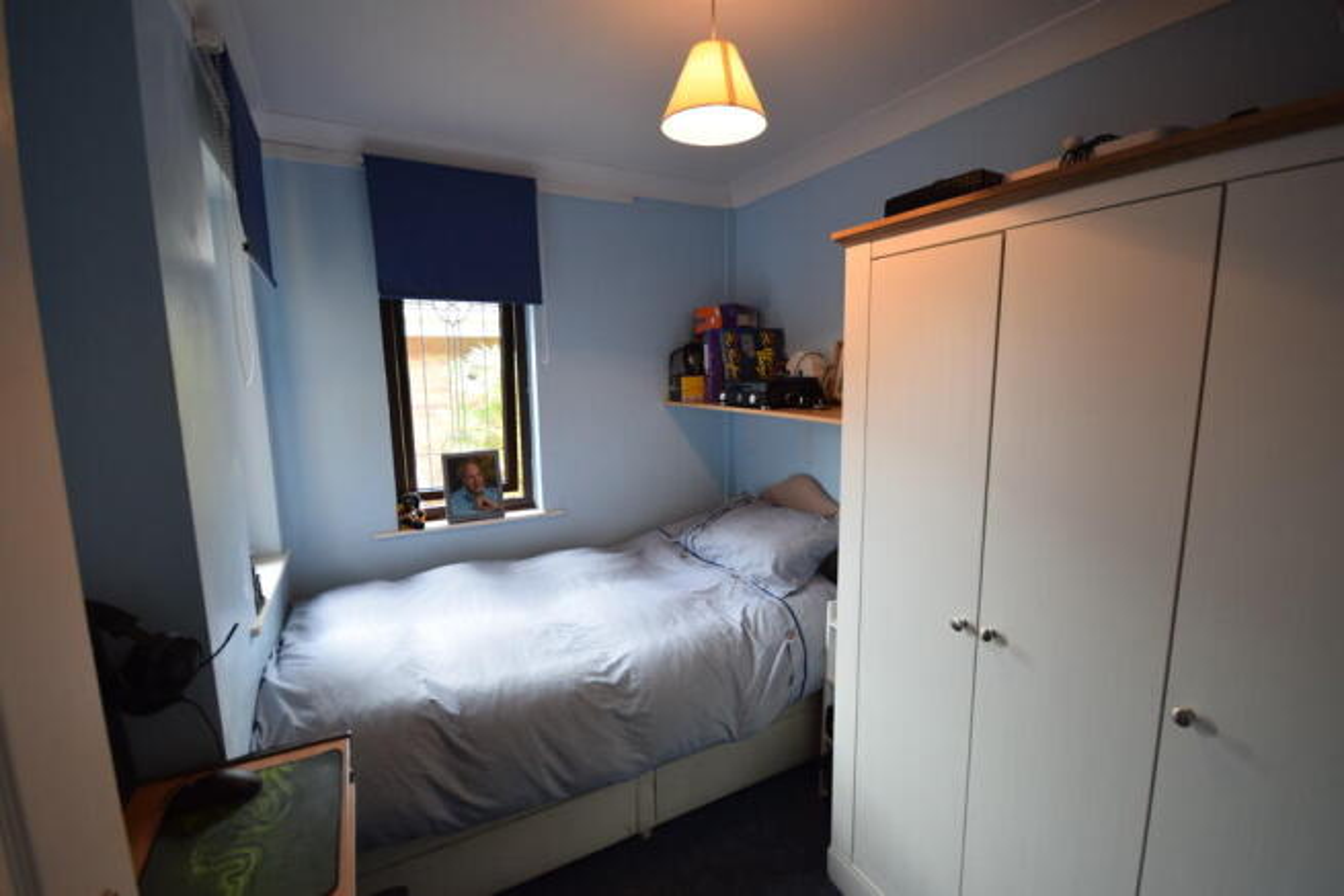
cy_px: 448
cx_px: 672
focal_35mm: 15
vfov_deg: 77.4
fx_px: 560
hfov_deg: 100.4
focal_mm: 10
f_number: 4
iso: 800
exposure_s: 1/60
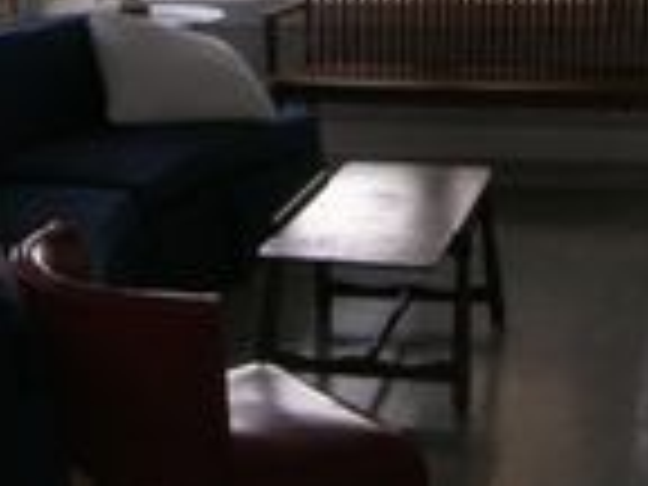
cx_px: 342
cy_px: -126
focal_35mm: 87
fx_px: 1629
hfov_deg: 22.5
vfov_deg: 16.2
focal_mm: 5.7
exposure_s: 1/51.7
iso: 71
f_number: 4.9
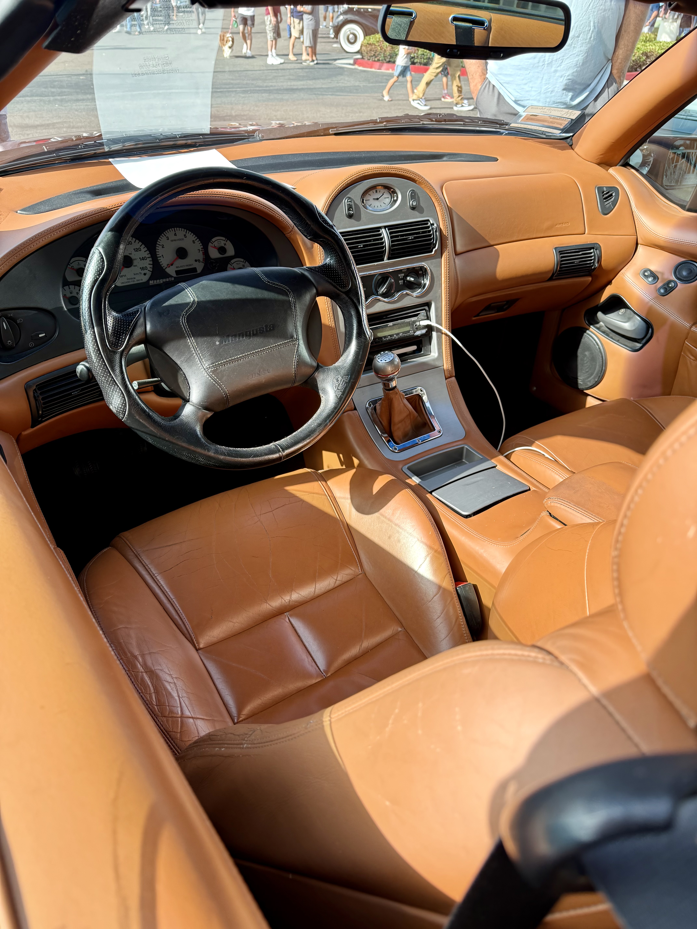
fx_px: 644
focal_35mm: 24
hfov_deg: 56.8
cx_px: 348
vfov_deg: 71.6
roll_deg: -3.9
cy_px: 464
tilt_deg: -35.0
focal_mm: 6.76
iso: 100
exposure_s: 1/243
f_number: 1.78
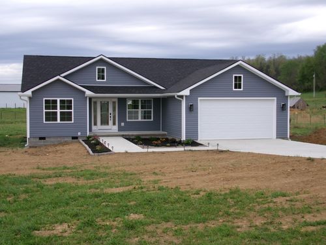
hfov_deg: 39.7
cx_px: 163
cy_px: 122
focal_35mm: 48
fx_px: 452
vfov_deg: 30.3
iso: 100
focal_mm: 8.5
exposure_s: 1/280
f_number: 4.2
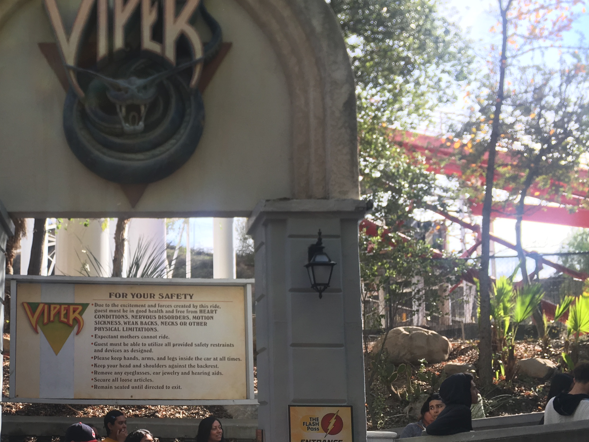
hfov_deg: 38.8
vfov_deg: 30.6
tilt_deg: +9.5
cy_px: 303
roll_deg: -0.9
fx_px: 800
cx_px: 114
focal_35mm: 47
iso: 25
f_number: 2.2
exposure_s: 1/298
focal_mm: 4.15
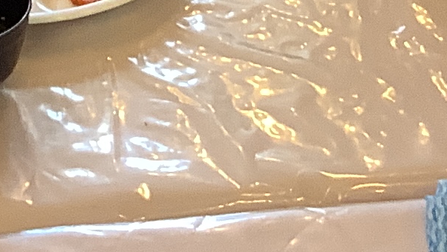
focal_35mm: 183
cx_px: 307
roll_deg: -2.7
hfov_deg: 11.7
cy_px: -500
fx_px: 2170
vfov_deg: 6.1
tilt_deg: -20.8
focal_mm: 3.3
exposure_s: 1/50
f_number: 2.4
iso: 100
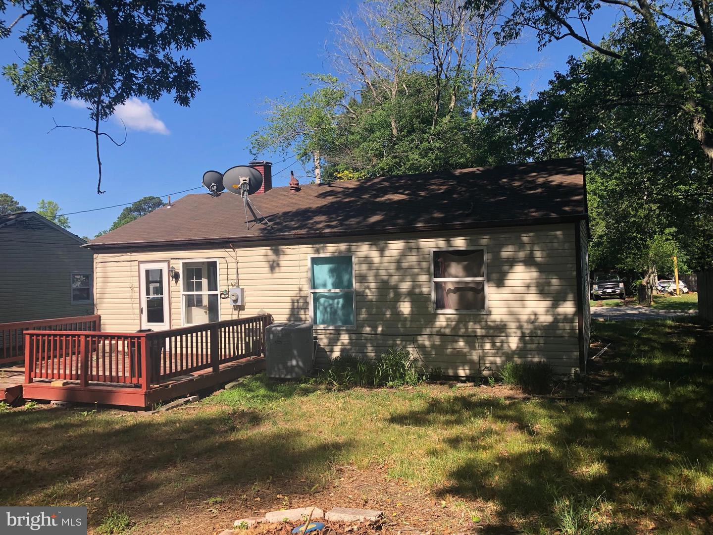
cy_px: 268
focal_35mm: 28
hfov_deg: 63.4
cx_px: 356
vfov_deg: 49.7
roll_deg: +2.3
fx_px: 577
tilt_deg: +0.7
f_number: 1.8
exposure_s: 1/1230
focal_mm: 3.99
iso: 20
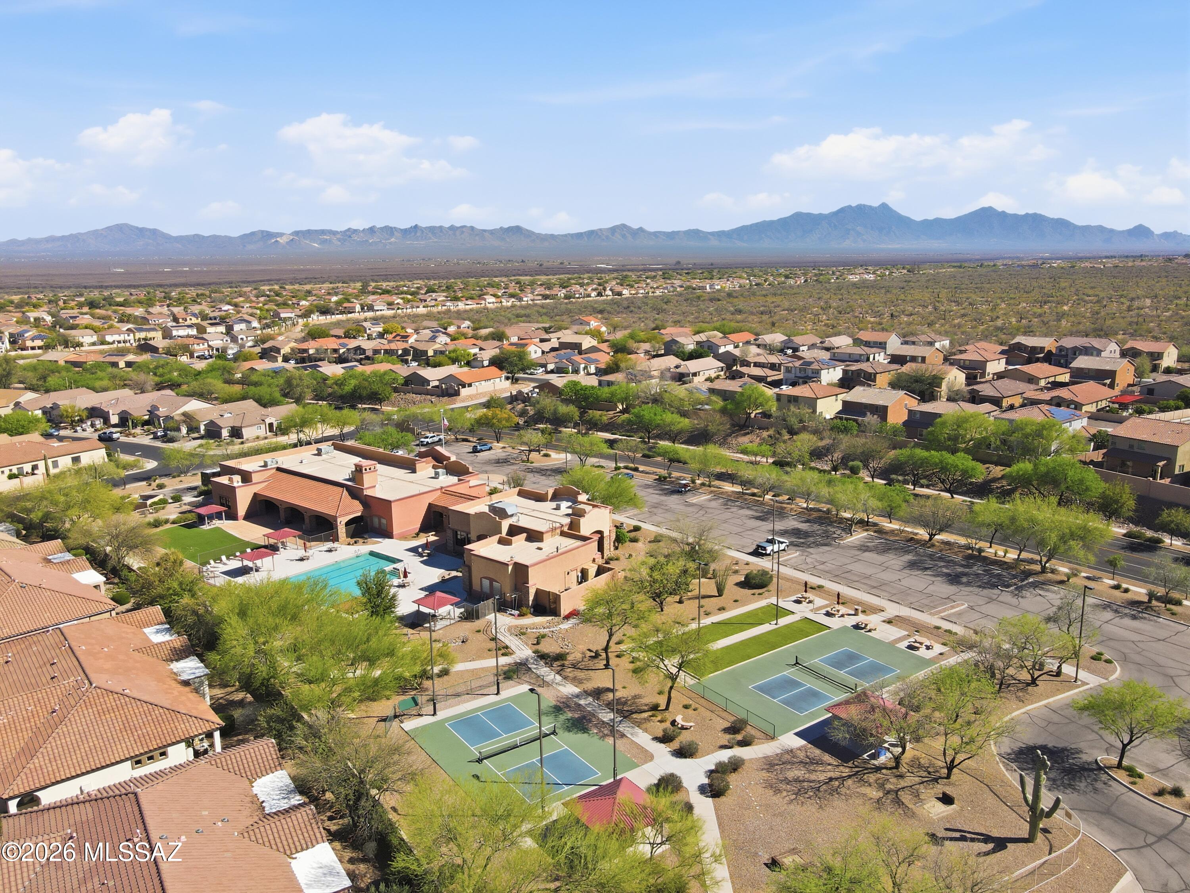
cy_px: 446
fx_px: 825
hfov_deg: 71.6
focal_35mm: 24
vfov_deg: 56.8
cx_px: 595
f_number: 2.8
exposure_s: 1/640
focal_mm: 4.5
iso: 100
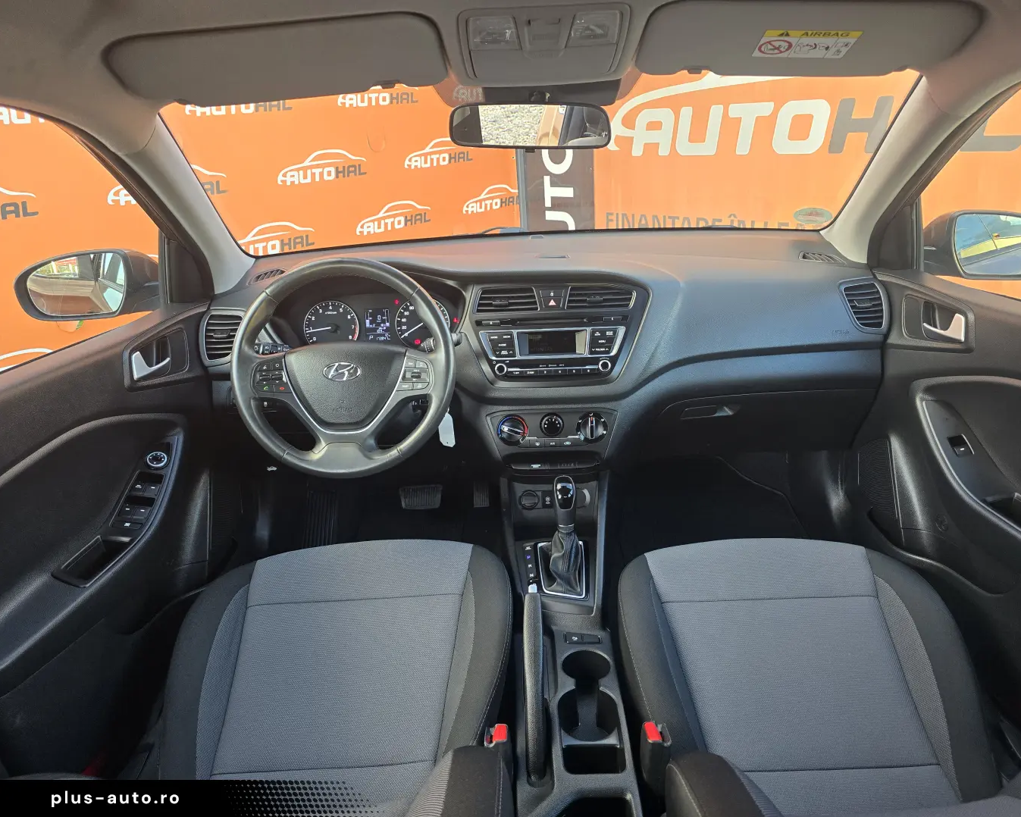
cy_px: 408
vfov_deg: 58.8
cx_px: 543
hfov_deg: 70.2
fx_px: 725
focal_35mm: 24
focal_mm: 6.3
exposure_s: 1/180
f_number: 1.7
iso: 250
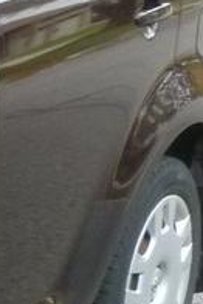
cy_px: 301
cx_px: -638
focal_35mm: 190
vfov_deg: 10.7
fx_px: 1604
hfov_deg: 6.0
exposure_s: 1/60
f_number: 3.3
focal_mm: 5
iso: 250
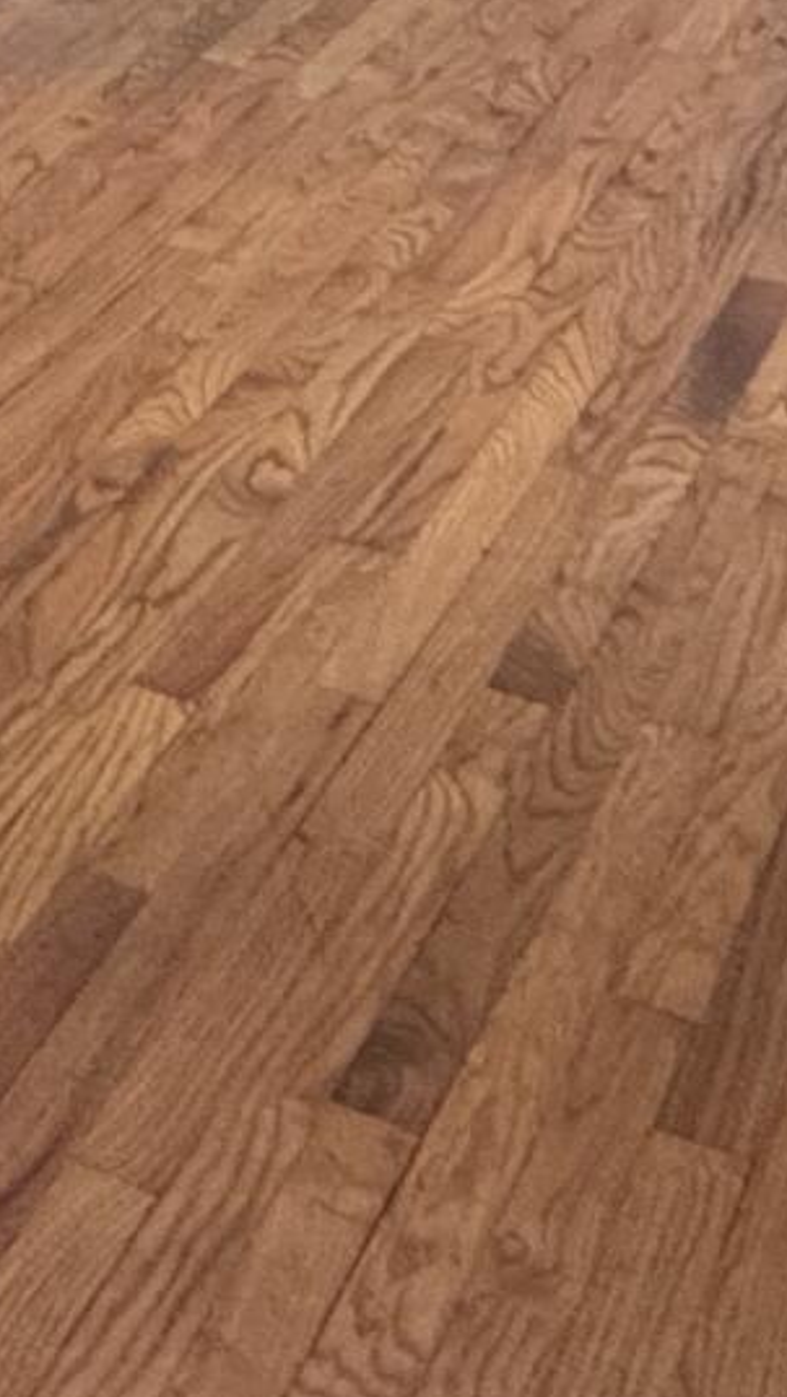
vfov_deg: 23.2
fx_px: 3150
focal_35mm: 85
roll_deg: +0.3
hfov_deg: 11.5
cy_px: -213
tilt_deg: -14.4
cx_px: -1161
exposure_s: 1/78
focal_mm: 2.22
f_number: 2.2
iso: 320
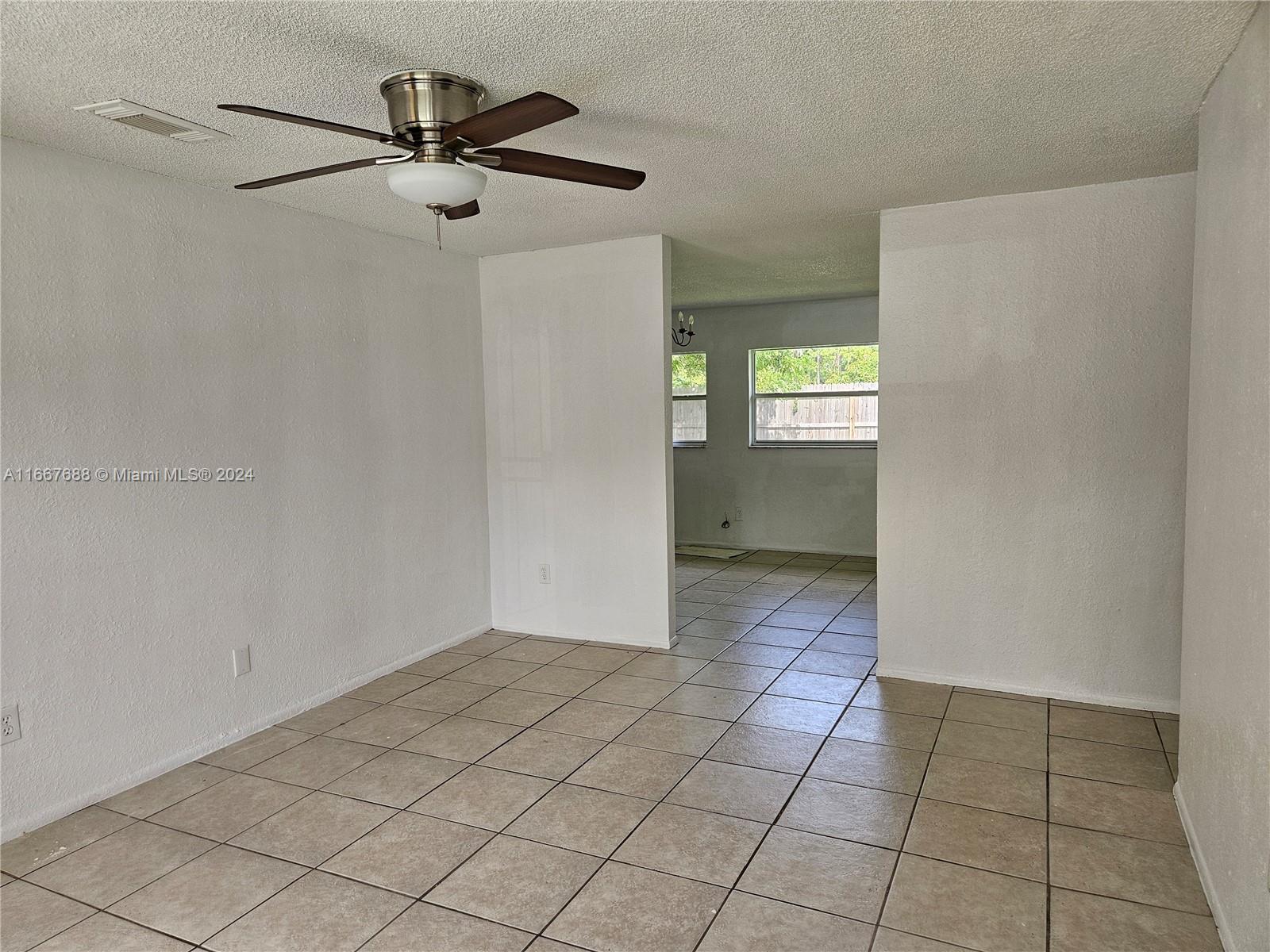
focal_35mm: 23
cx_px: 635
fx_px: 844
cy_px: 476
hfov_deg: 73.9
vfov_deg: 58.9
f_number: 1.8
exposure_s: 1/207
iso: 125
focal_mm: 5.4
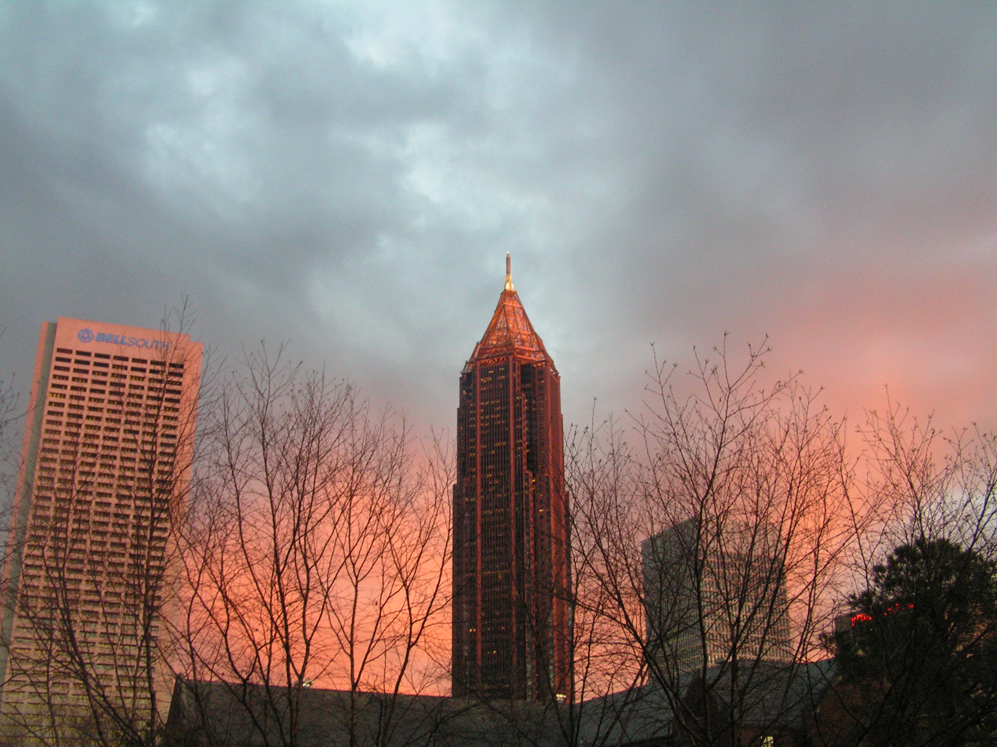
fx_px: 1094
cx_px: 498
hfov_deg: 49.0
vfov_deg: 37.7
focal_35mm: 38
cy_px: 374
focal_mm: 6.3
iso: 200
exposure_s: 1/30
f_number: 4.5
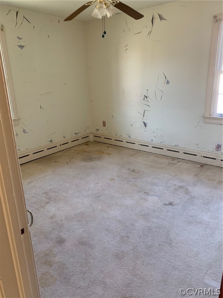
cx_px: 112
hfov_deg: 53.1
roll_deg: +1.5
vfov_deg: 67.3
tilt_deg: -17.6
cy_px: 149
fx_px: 223
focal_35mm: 26
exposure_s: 1/60
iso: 125
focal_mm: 4.25
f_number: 1.8
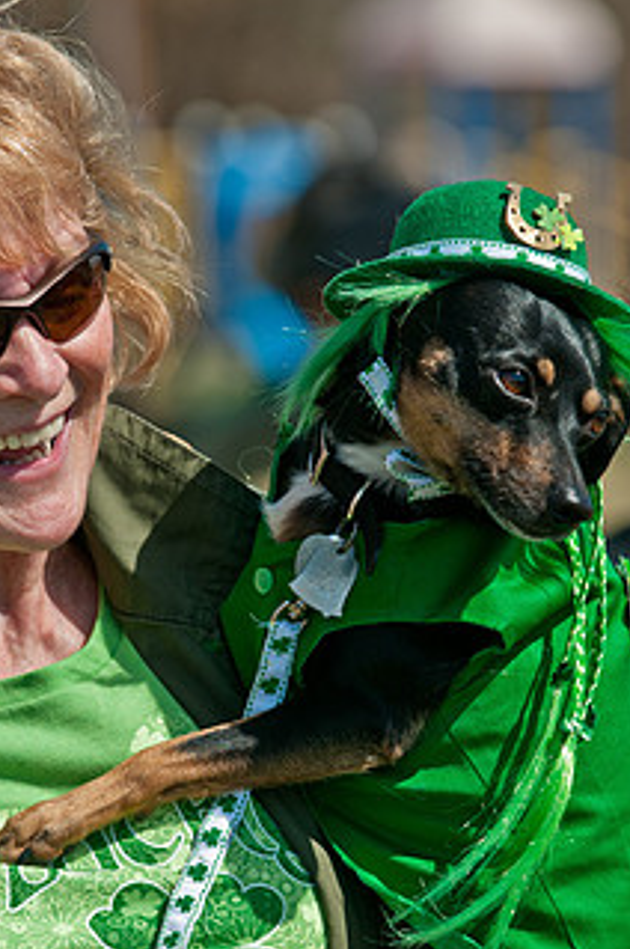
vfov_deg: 5.9
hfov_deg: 3.9
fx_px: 9173
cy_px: 589
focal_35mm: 349
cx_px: 275
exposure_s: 1/1000
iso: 200
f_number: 5.6
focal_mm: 165
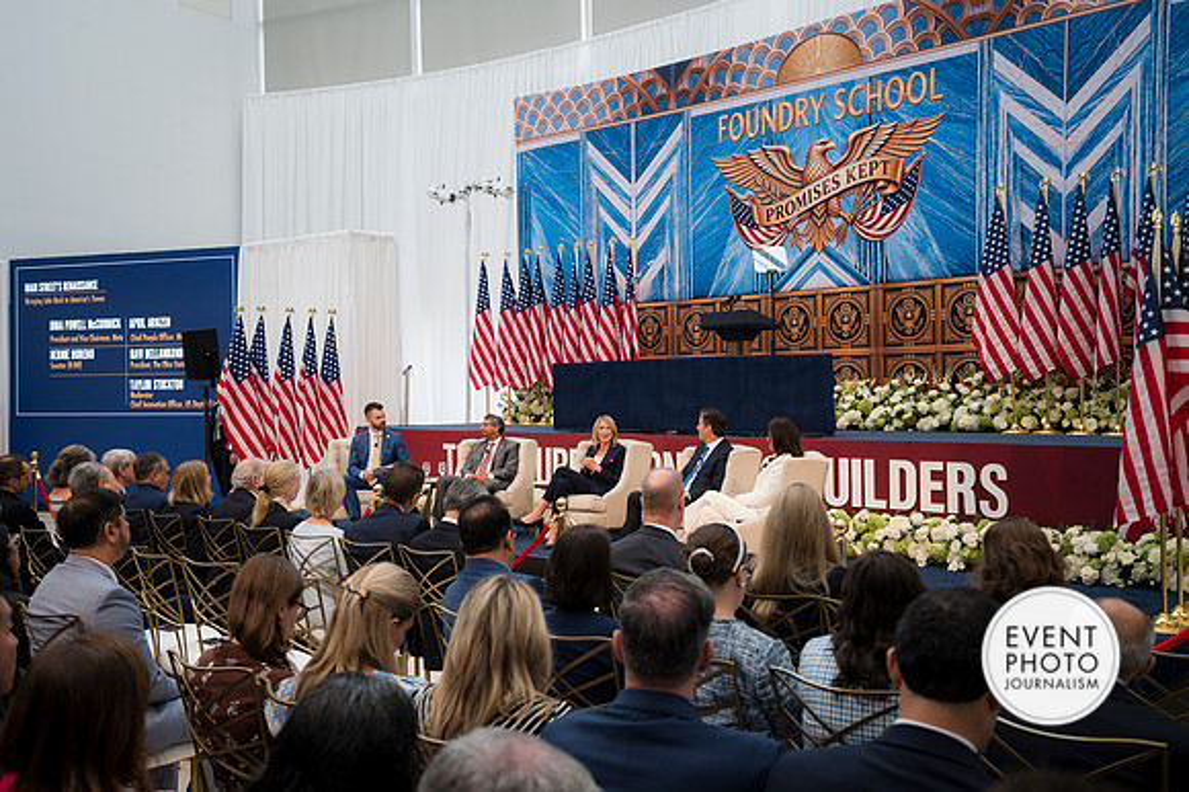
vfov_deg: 37.8
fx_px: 1155
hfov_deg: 54.5
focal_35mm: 35
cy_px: 396
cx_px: 594
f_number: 4
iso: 360
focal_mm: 35
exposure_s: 1/160
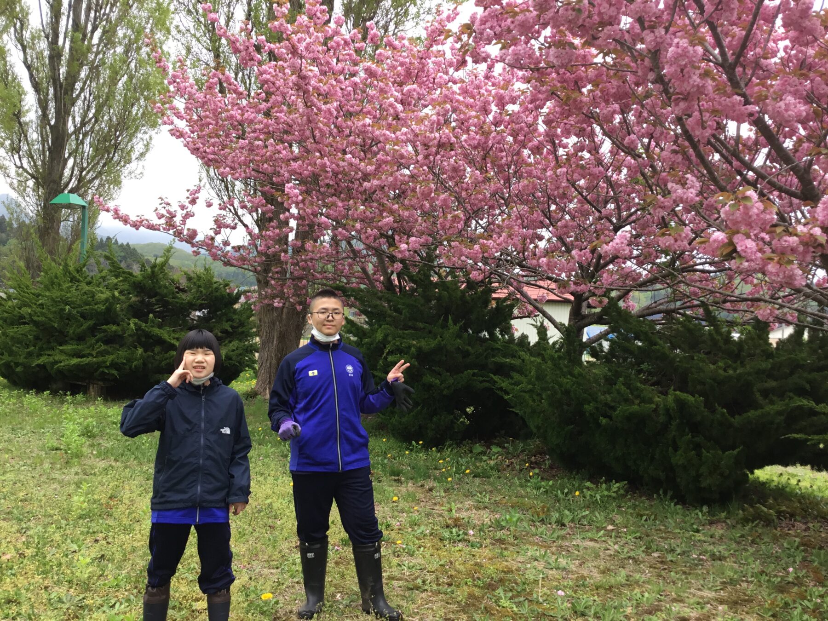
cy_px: 310
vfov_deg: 45.4
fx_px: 742
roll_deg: -4.1
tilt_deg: +2.6
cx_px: 414
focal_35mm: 31
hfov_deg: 58.4
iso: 25
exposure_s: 1/120
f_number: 2.4
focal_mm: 3.3
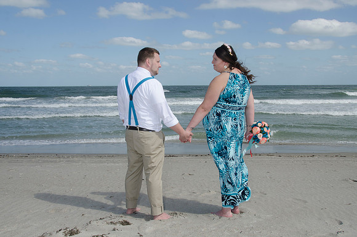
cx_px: 178
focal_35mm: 33
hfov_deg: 57.3
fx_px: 327
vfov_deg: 39.8
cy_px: 118
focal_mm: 22
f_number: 11
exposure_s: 1/250
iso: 100
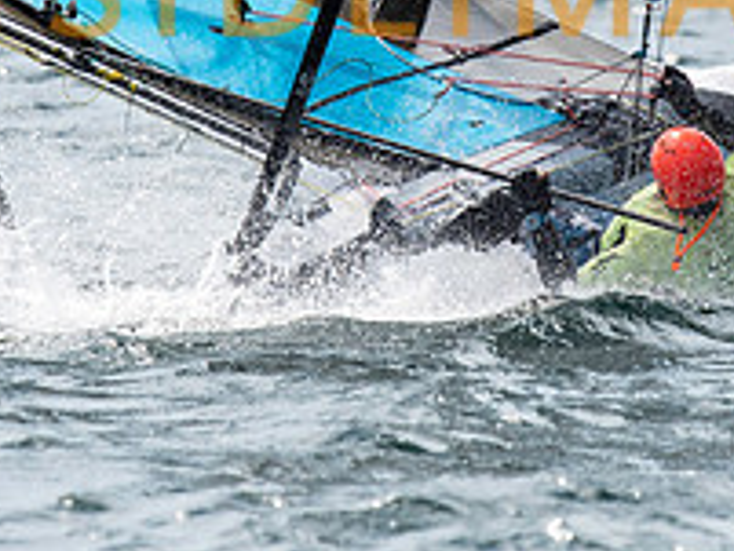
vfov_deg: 1.2
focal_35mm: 1248
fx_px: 26478
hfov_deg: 1.6
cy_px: -38
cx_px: 475
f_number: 5
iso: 400
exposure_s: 1/6400
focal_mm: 300
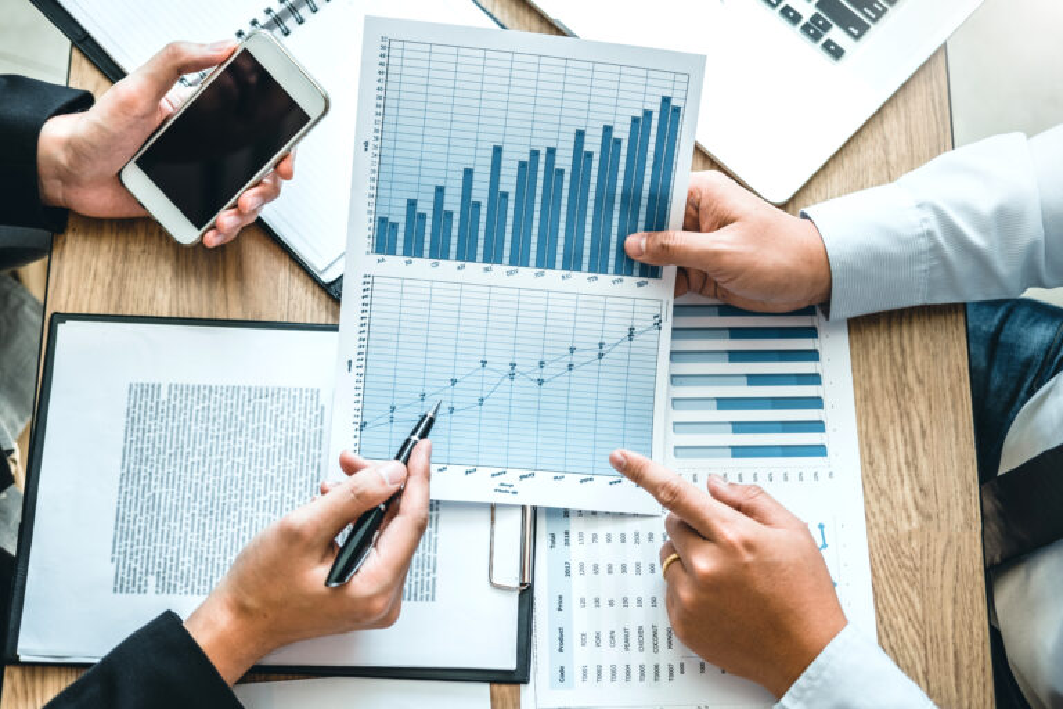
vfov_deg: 25.5
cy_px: 354
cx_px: 532
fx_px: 1565
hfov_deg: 37.5
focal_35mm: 53
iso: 100
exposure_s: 1/200
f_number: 2
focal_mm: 35
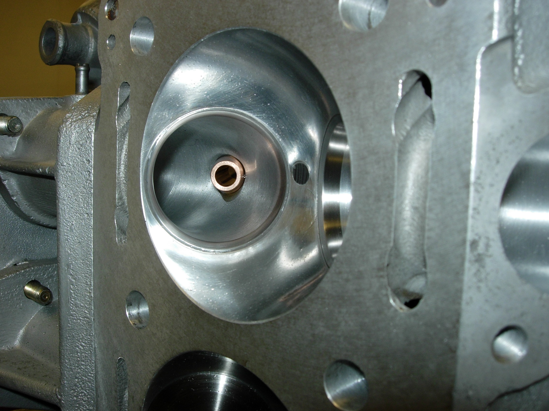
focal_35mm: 38
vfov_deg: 37.7
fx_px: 603
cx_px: 274
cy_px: 206
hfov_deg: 49.0
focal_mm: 7.8
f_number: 4.8
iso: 79
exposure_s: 1/64
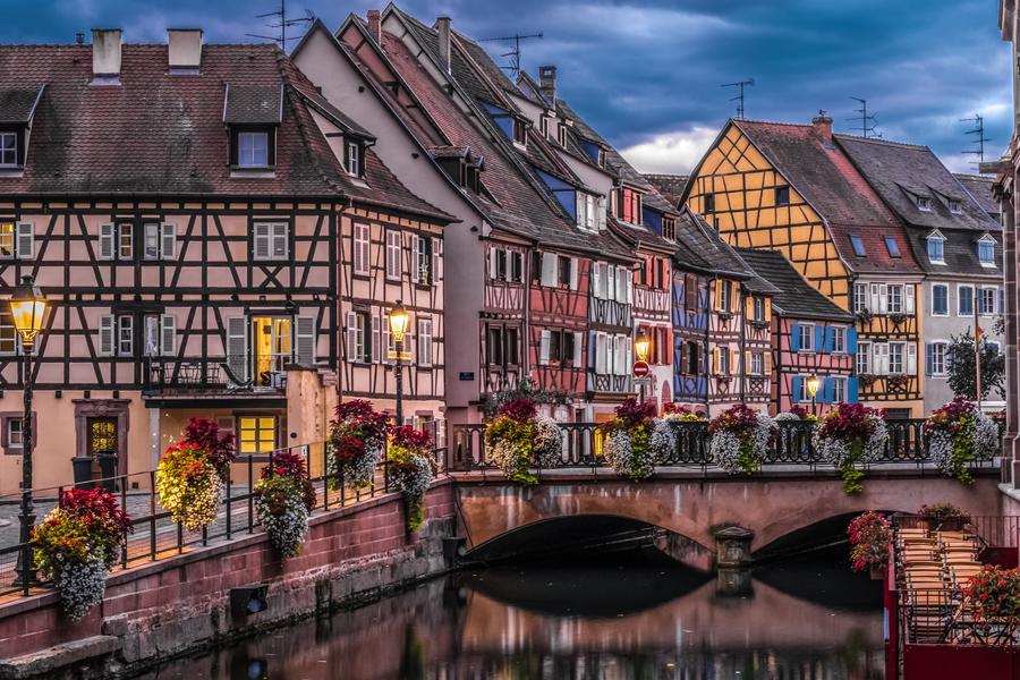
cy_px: 340
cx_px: 510
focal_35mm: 75
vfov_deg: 18.2
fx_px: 2125
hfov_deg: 27.0
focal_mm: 50
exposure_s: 1.5
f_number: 11
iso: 800
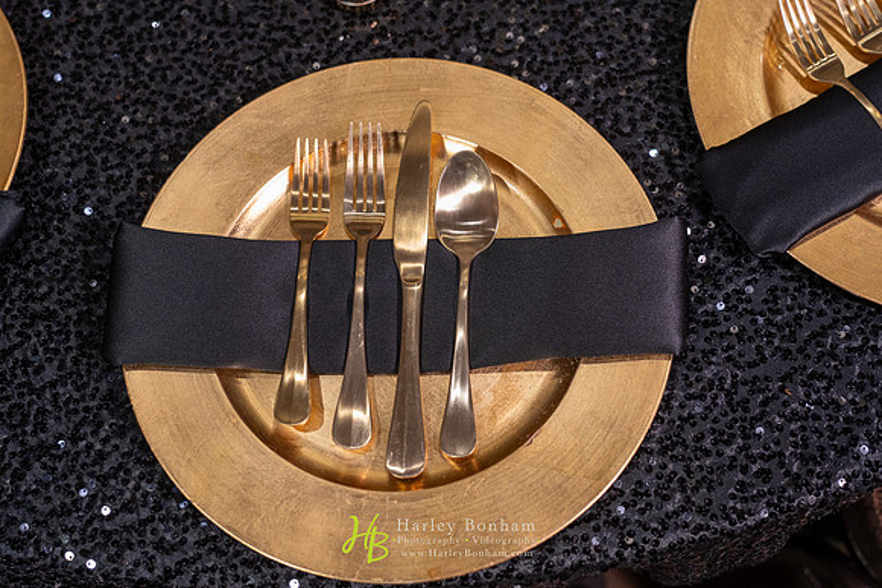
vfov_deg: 33.4
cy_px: 294
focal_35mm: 40
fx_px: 980
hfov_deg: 48.4
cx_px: 441
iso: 1600
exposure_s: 1/125
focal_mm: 40
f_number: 4
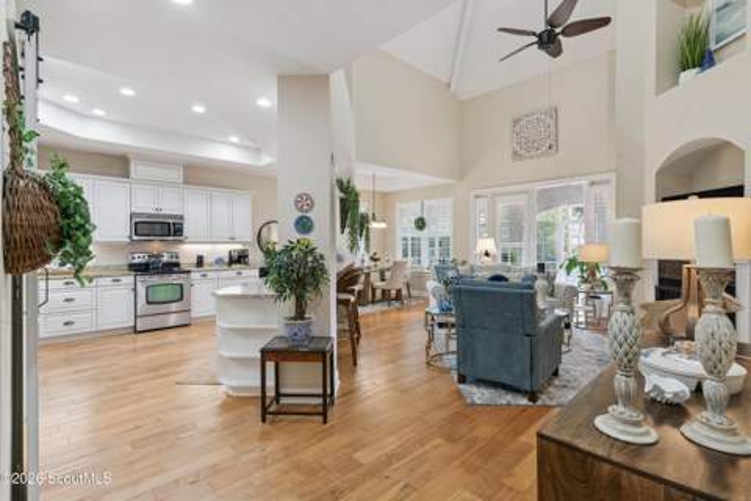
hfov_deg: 93.3
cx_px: 376
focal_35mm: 17
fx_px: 355
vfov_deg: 70.4
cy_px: 250
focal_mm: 17
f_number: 8
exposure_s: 1/13
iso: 250
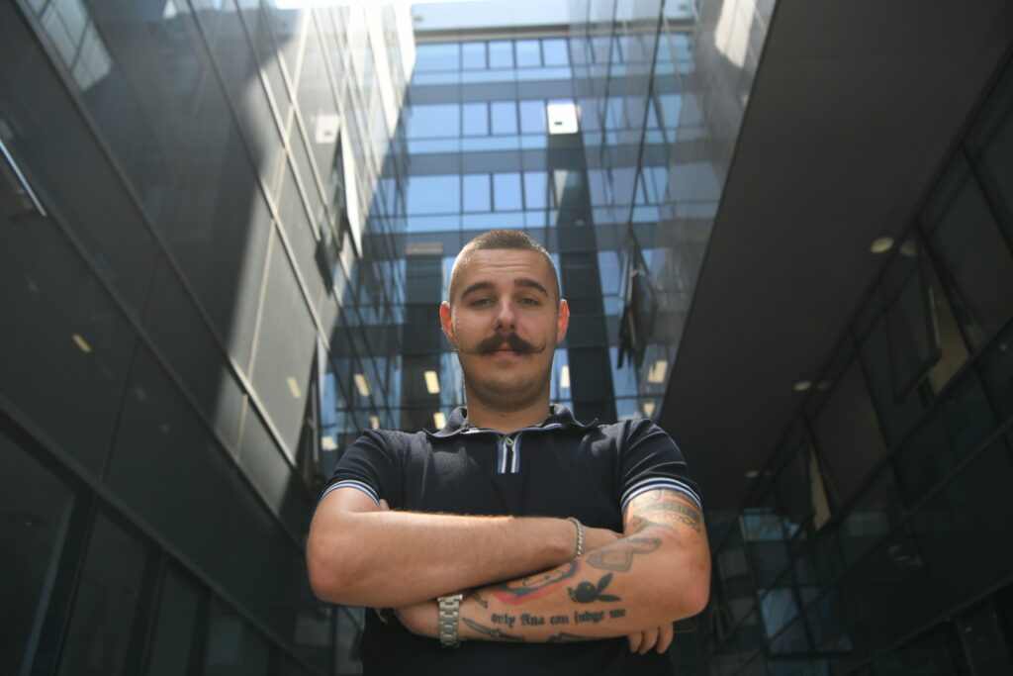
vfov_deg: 43.6
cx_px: 506
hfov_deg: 61.9
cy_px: 338
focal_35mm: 30
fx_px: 844
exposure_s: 1/640
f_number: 4
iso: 320
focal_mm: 30
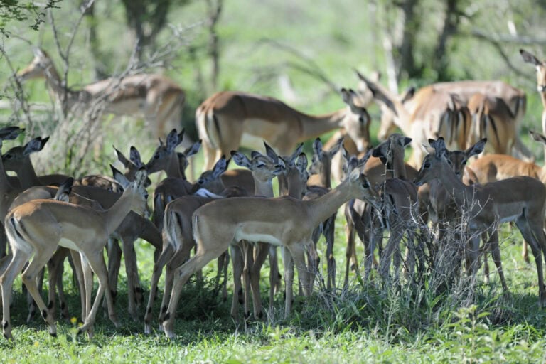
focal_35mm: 400
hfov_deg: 5.2
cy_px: 182
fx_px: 6066
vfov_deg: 3.4
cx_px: 273
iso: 320
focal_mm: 400
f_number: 4
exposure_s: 1/640
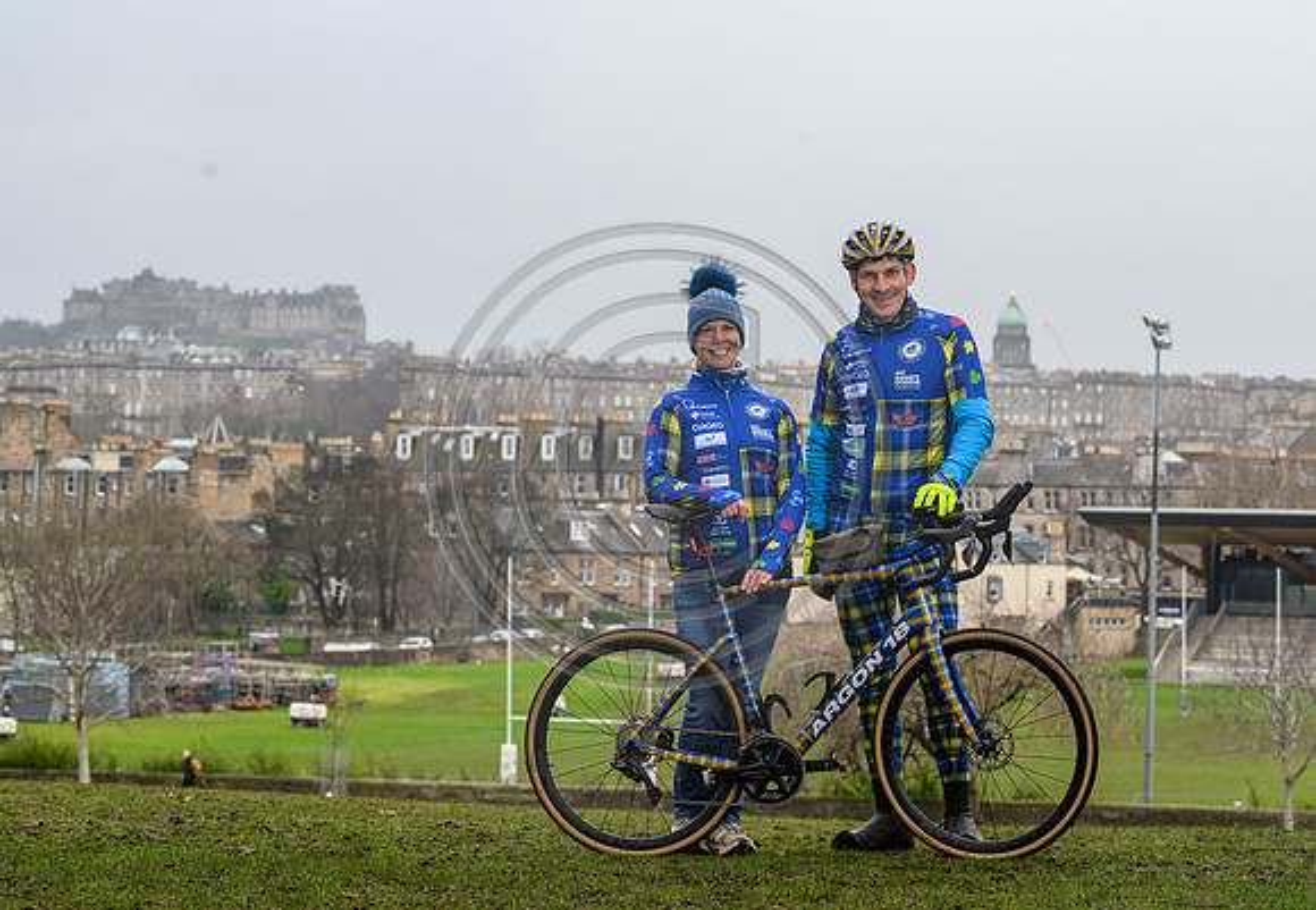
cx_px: 800
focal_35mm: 104
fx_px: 3852
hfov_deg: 19.4
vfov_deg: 13.5
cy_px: 483
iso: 500
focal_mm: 86
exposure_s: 1/160
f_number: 7.1
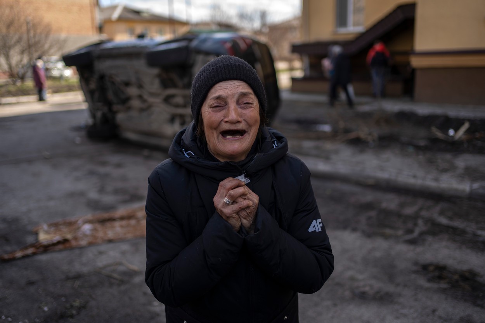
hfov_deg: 54.4
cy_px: 162
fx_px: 471
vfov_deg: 37.8
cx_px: 242
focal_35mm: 35
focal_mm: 35
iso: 100
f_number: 1.8
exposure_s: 1/1000
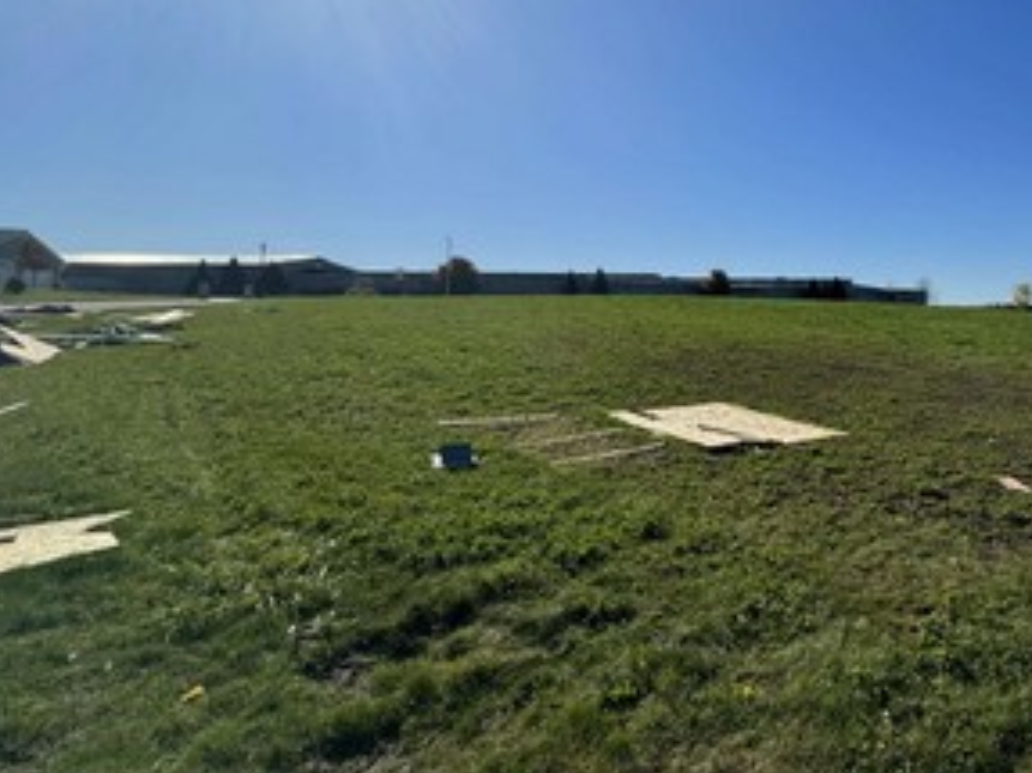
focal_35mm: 25
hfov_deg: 63.1
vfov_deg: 53.8
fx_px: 745
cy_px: 259
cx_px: 834
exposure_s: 1/4132
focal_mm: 2.22
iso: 50
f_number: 2.2
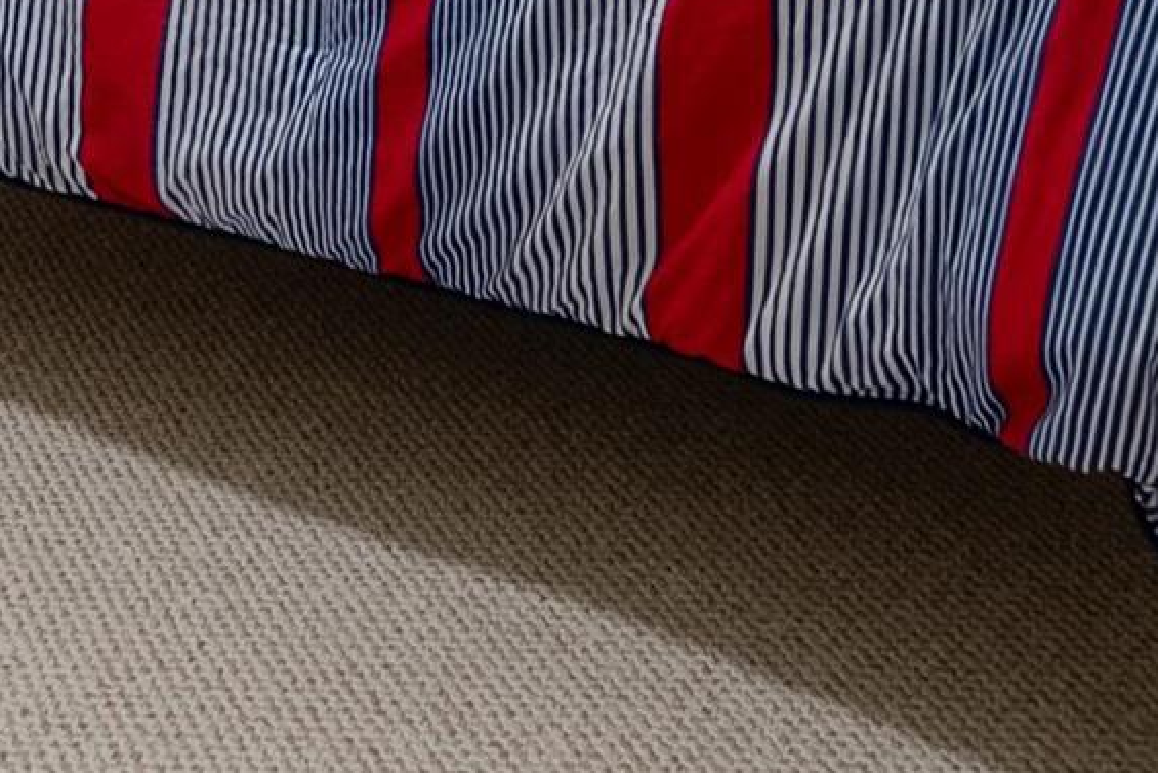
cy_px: -942
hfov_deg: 23.2
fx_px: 2799
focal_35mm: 87
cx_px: 324
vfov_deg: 12.9
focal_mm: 16
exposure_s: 2
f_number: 8
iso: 200
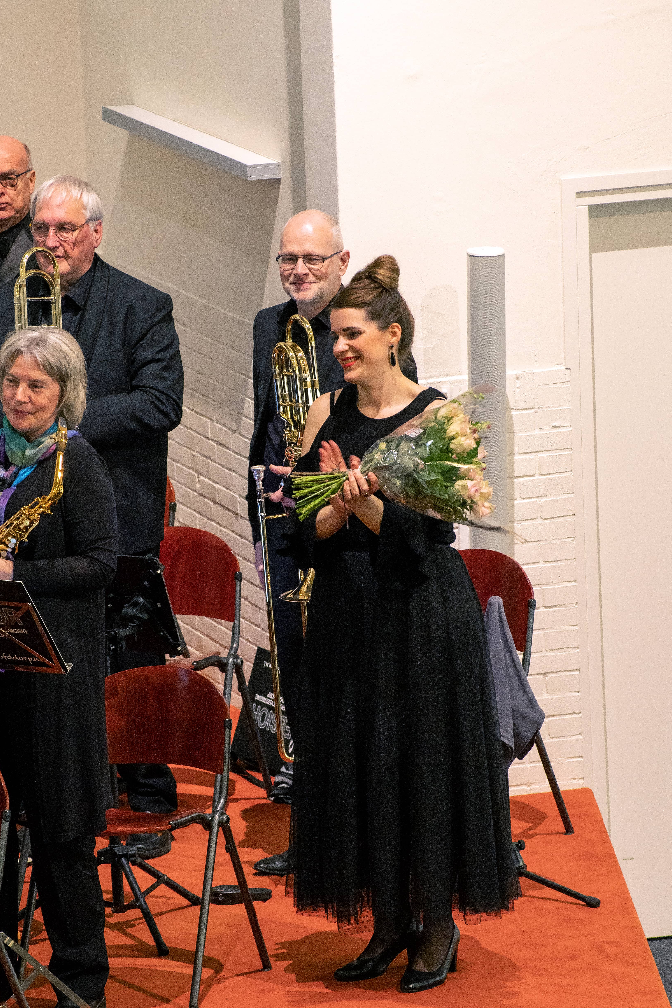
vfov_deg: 7.8
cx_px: 285
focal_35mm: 263
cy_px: 558
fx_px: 7363
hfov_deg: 5.2
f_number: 5.6
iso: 3200
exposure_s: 1/60
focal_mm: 135
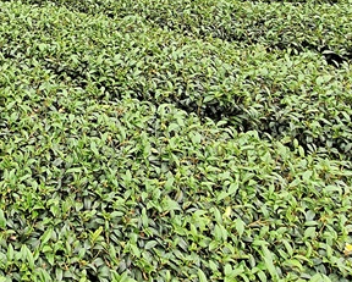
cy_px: -32
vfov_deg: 30.4
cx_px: 5
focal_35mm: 44
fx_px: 459
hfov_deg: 37.7
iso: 50
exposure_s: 1/469
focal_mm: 1.74
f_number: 2.2
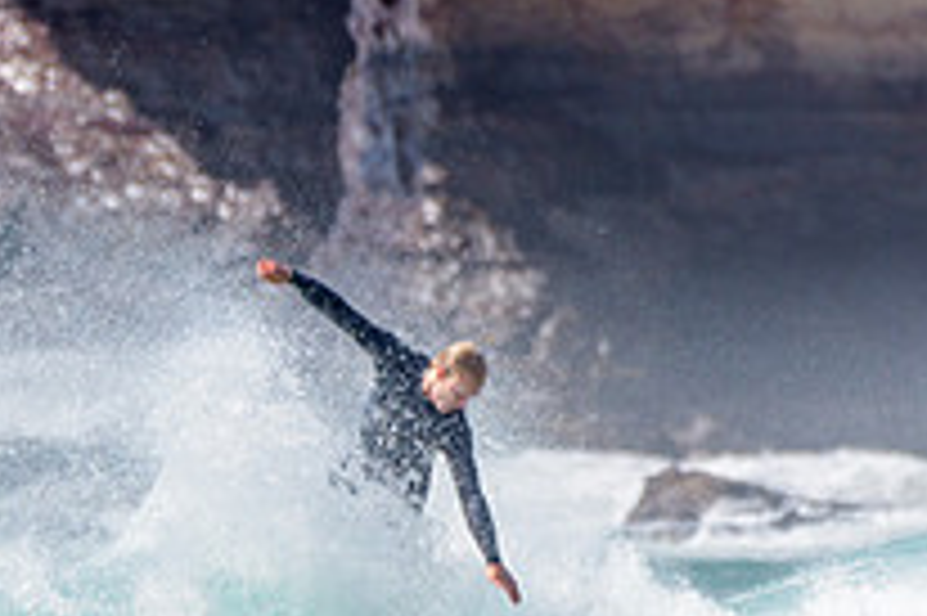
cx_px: 101
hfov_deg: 1.2
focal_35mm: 1727
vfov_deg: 0.8
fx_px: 44434
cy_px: 593
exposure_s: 1/2000
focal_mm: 500
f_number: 5.6
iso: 125
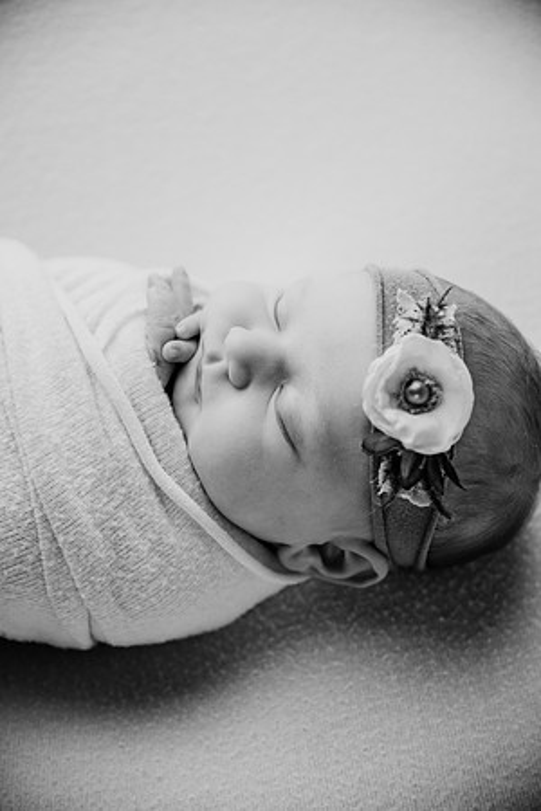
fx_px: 1690
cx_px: 270
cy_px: 406
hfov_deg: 18.2
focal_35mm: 75
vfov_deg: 27.0
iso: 100
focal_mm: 75
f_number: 4
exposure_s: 1/160
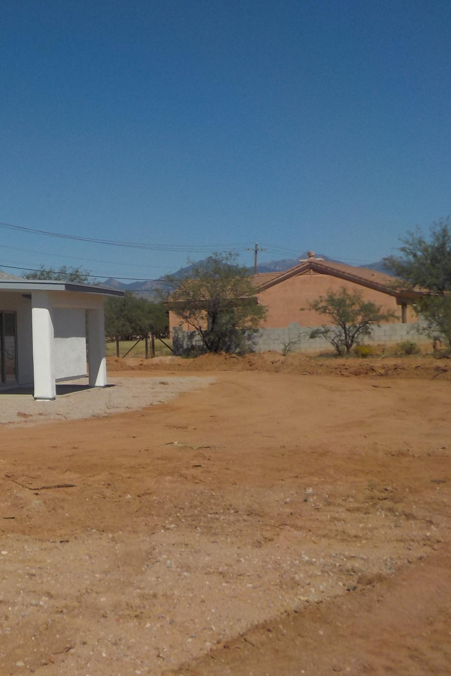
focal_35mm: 48
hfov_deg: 26.6
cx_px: 2
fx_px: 902
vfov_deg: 41.1
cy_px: 352
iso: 125
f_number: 6.6
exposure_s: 1/800
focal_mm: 4.1
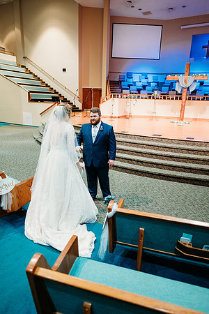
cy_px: 157
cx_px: 104
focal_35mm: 24
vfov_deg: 73.7
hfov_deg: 53.1
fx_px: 209
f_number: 1.8
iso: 2500
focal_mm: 24
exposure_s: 1/100
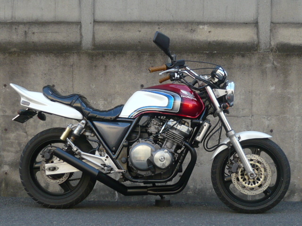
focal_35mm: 60
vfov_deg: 24.4
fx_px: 523
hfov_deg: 32.2
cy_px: 113
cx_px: 151
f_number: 3.3
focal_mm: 6.6
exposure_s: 1/125
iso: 100
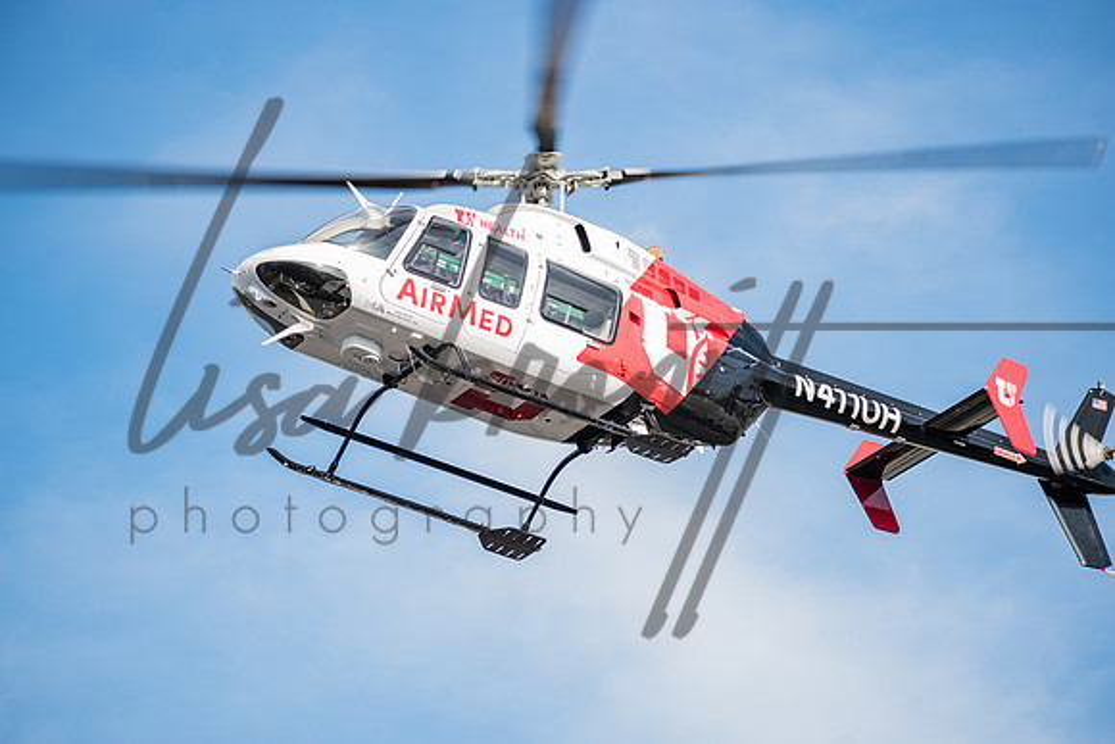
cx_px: 558
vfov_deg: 9.0
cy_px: 372
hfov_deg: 13.4
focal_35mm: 153
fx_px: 4740
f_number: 4.8
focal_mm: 102
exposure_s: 1/320
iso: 100
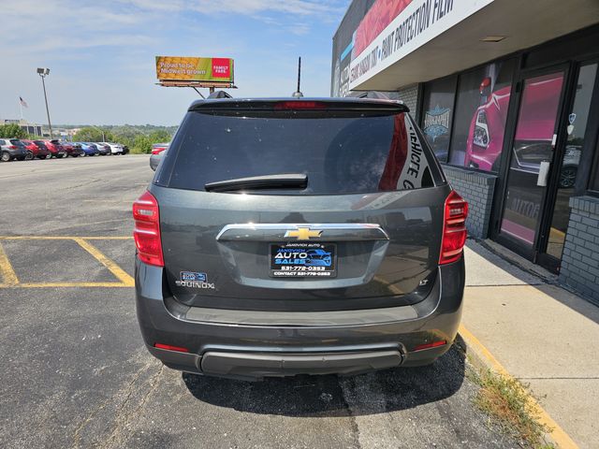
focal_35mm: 23
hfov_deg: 73.9
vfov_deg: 58.9
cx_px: 300
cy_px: 224
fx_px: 398
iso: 10
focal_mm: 6.3
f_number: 1.7
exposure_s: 1/641
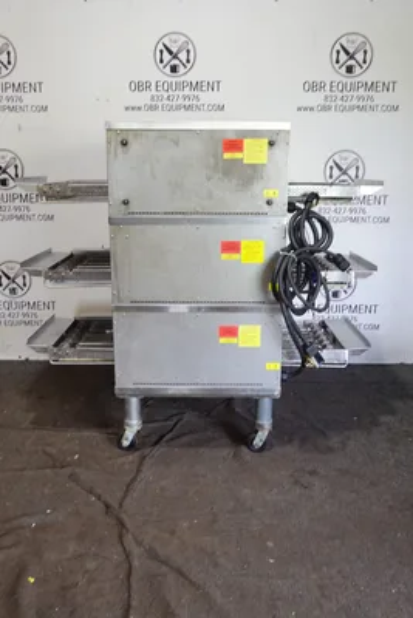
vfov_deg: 55.8
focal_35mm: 34
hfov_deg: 38.9
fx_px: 585
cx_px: 206
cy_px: 309
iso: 100
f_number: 3.5
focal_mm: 12.51
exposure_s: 1/10
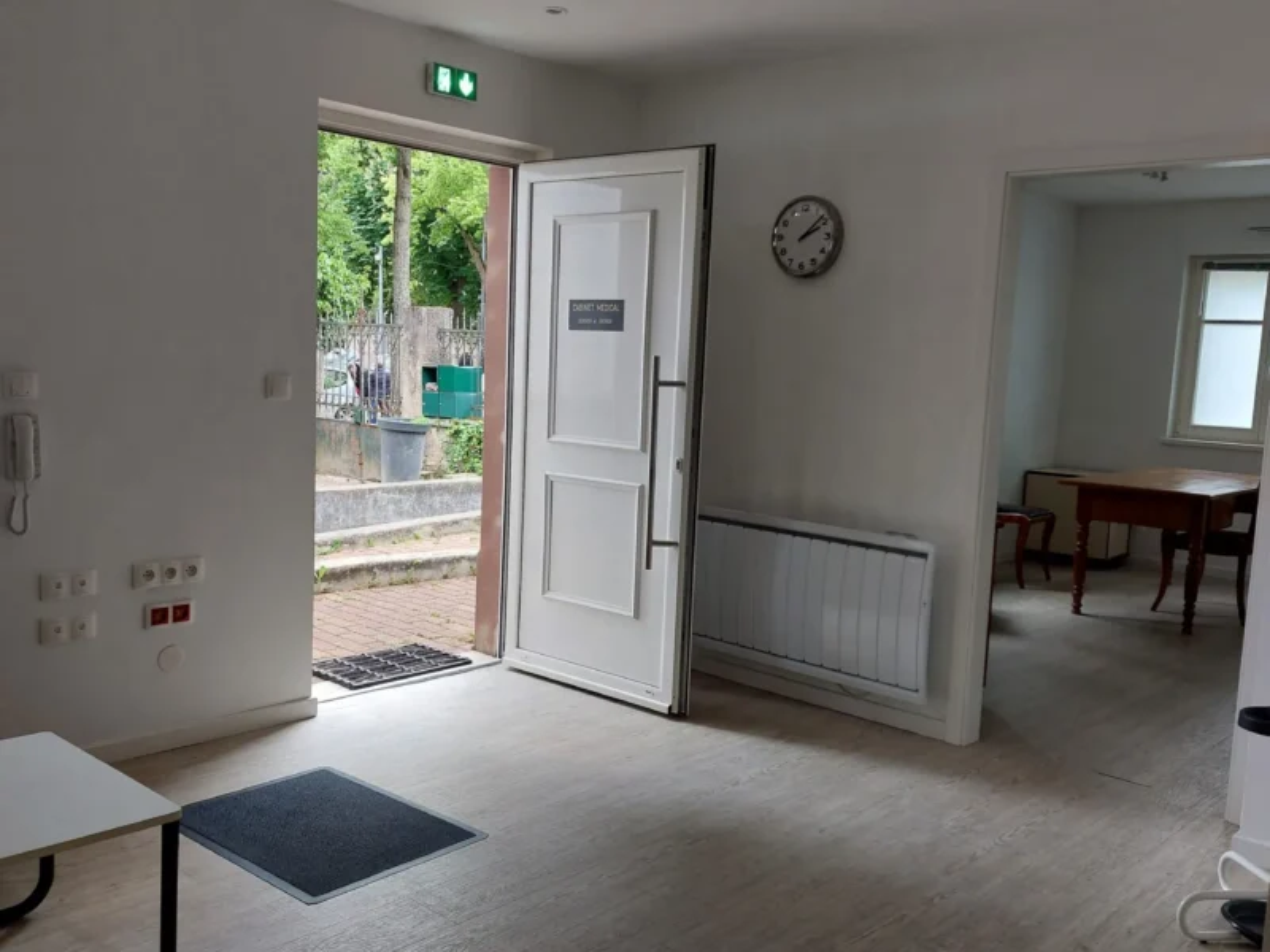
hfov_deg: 69.4
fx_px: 917
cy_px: 476
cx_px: 635
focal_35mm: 25
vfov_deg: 54.9
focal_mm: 5.23
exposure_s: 1/50
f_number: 1.8
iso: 64
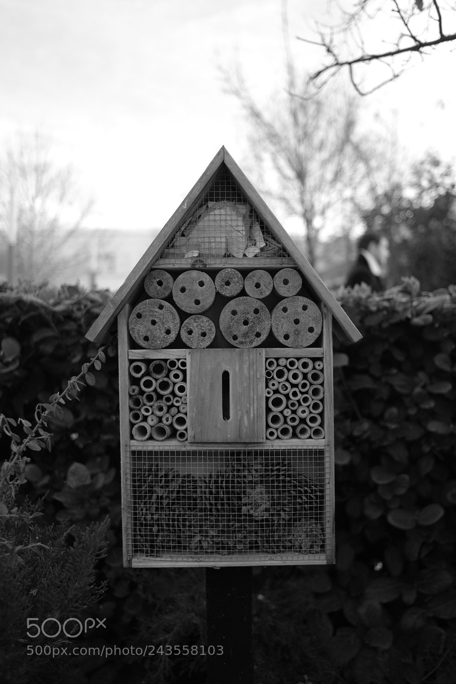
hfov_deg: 37.9
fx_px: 665
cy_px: 342
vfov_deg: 54.4
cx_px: 228
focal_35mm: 35
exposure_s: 1/250
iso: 200
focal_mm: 23
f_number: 2
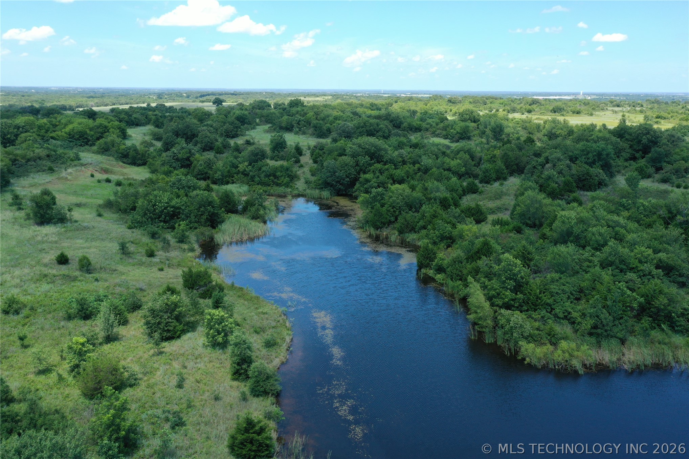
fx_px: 536
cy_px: 230
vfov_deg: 46.4
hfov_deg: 65.5
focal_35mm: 28
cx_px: 344
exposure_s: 1/160
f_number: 6.3
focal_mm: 10.26
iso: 100
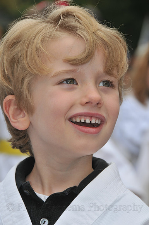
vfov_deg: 9.2
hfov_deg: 6.1
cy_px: 112
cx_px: 74
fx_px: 1401
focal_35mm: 225
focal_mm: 150
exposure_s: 1/320
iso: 200
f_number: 8
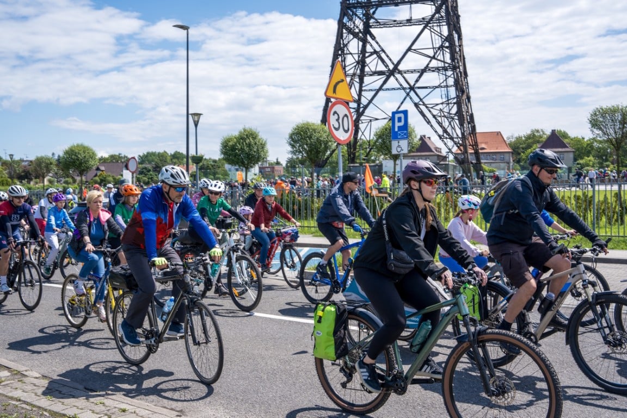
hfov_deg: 46.4
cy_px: 209
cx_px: 314
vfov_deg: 31.9
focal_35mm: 42
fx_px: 731
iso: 100
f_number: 8
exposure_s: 1/320
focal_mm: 42
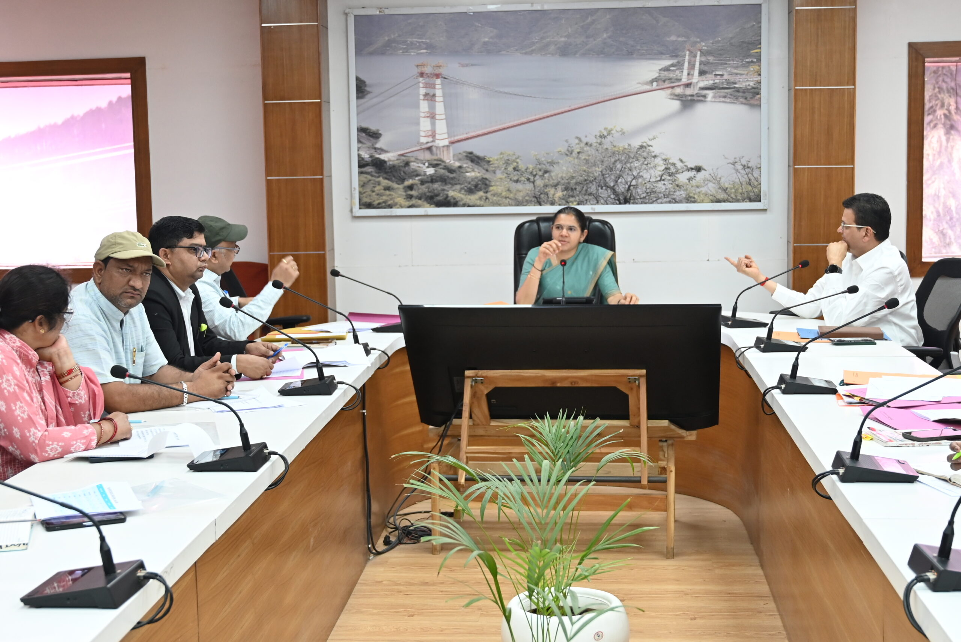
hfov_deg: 36.8
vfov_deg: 25.1
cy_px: 321
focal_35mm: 54
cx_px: 480
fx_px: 1443
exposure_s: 1/125
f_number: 4
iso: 900
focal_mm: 36
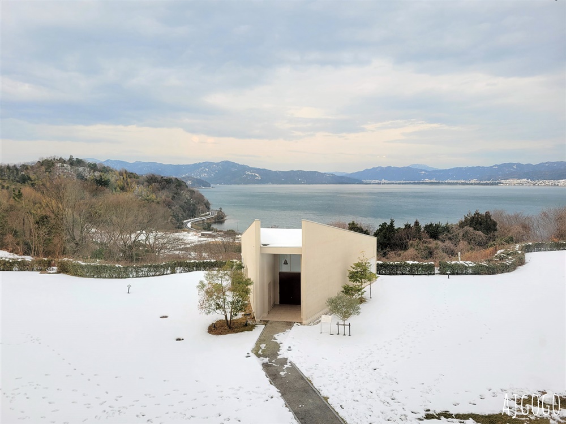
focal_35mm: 26
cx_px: 283
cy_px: 212
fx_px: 425
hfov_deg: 67.3
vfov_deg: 53.1
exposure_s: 1/345
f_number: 1.8
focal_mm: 5.4
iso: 40
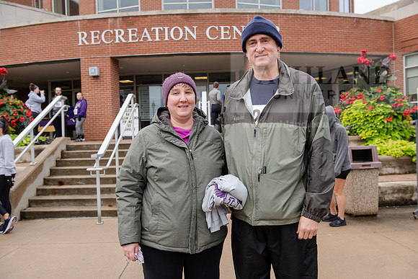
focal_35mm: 34
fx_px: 395
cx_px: 209
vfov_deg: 38.9
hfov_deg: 55.8
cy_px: 140
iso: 400
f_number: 5
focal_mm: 34
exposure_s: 1/250
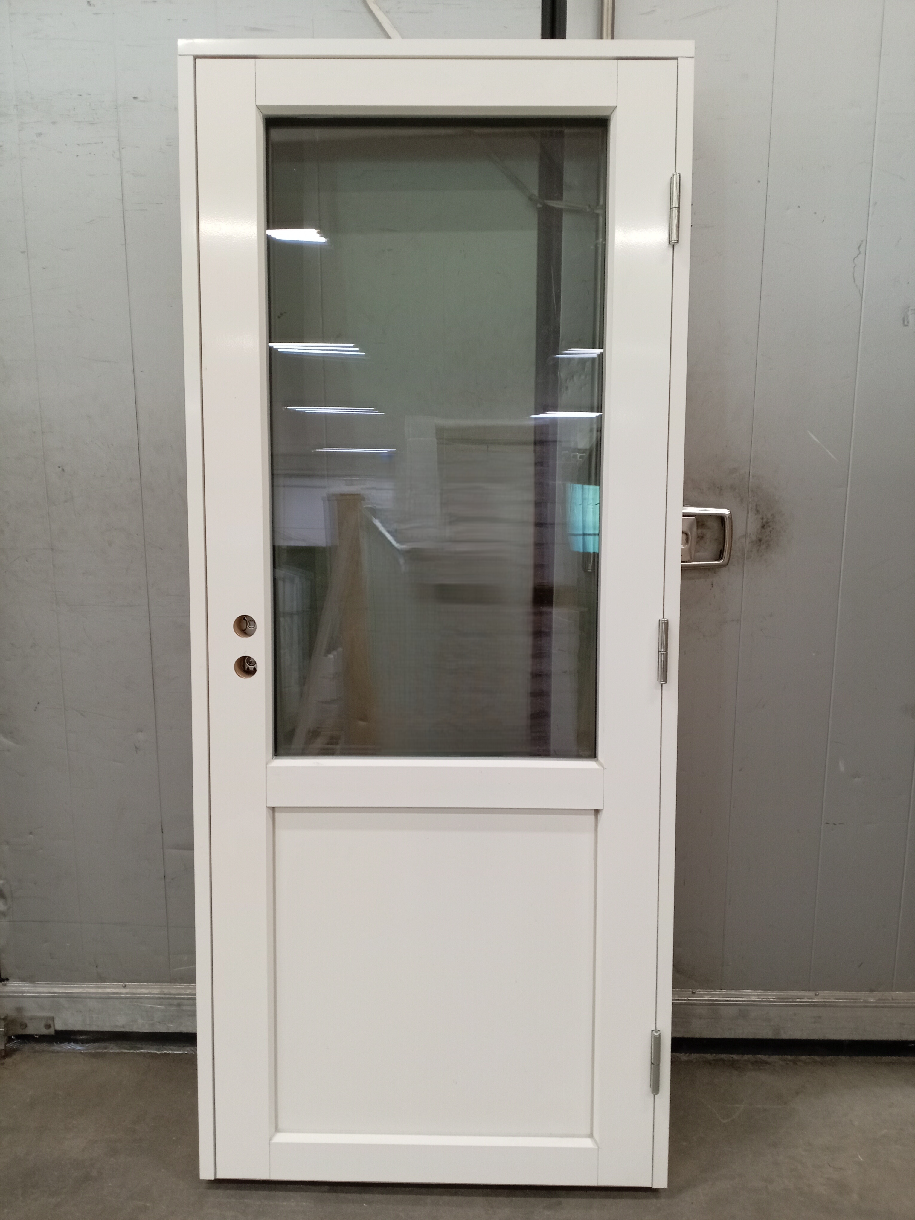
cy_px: 610
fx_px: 952
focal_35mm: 27
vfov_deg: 65.3
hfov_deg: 51.4
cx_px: 458
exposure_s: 1/25
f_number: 1.8
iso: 749
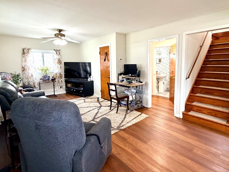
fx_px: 126
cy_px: 74
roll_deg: +0.6
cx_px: 124
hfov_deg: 84.5
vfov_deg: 68.3
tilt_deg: -6.2
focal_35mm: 19
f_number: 2.2
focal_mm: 2.22
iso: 250
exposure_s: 1/60
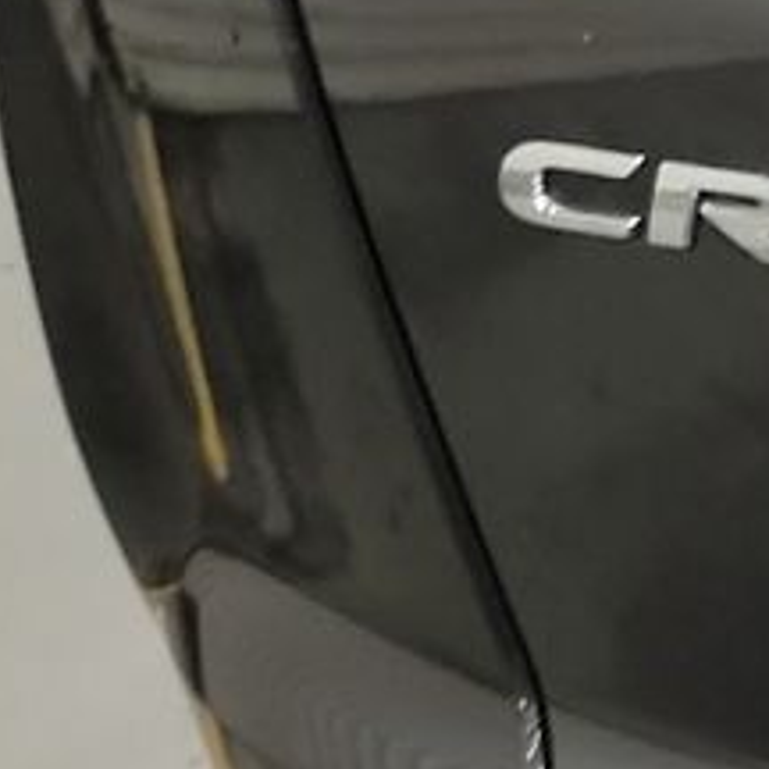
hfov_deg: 8.7
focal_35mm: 157
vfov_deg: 10.9
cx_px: 2464
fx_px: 3946
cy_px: -249
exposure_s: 1/30
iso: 878
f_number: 1.8
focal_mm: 6.7
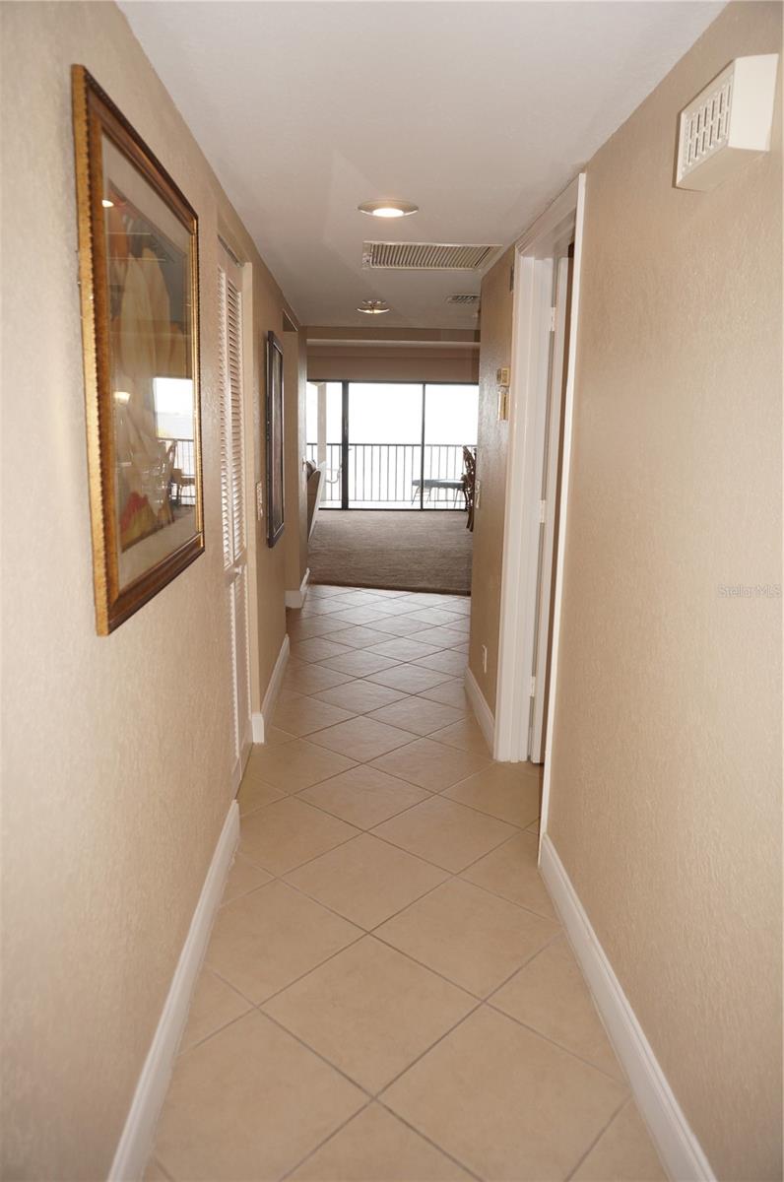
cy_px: 591
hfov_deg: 53.0
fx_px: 787
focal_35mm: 24
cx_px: 392
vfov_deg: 73.8
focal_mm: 16
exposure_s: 1/160
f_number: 4
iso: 320
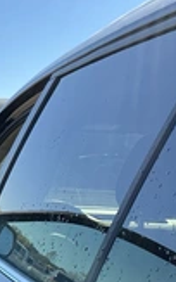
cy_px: 246
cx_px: -50
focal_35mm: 73
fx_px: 560
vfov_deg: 27.3
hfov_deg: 16.9
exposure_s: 1/883
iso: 25
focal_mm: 3
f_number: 1.8
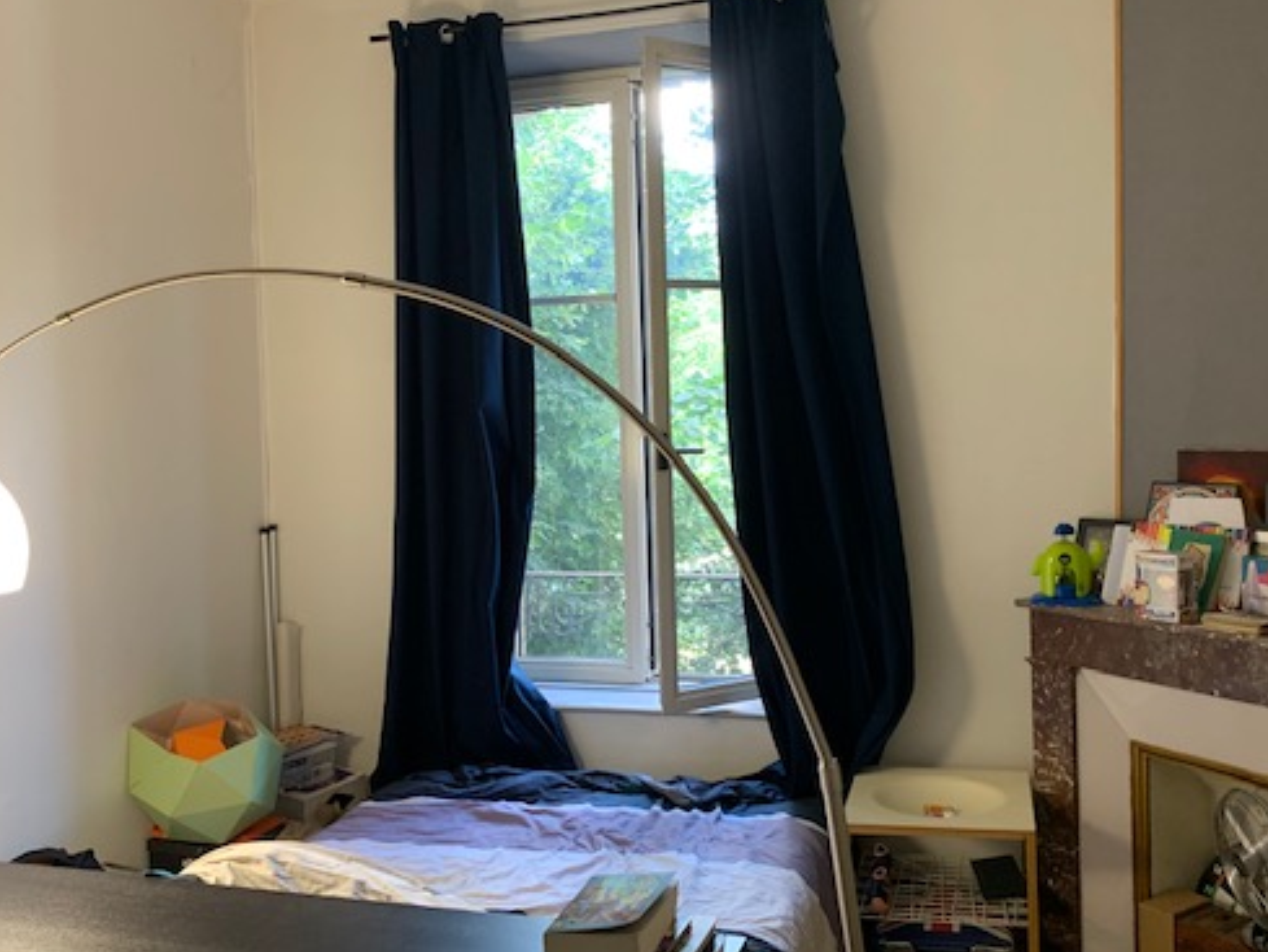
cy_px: 462
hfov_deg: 53.9
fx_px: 1246
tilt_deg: -1.4
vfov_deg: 41.8
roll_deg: +2.0
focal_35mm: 34
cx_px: 651
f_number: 1.8
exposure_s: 1/50
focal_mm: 4.25
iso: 125
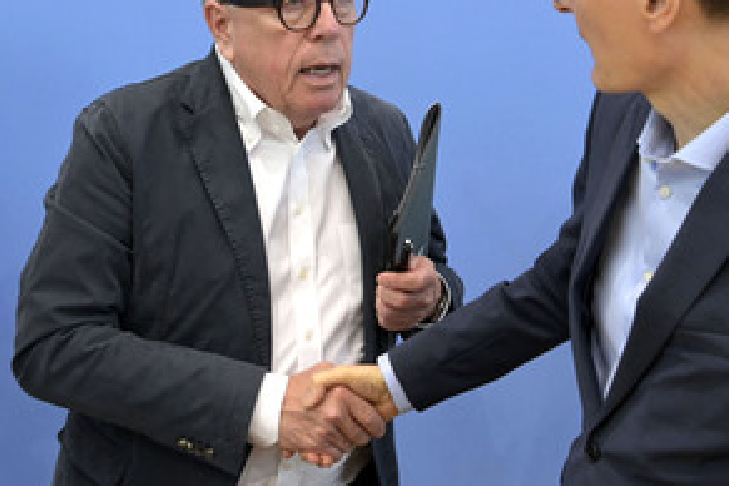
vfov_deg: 20.9
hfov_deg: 30.6
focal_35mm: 65
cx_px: 517
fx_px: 1316
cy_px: 170
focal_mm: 42
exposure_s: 1/400
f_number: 6.3
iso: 4000
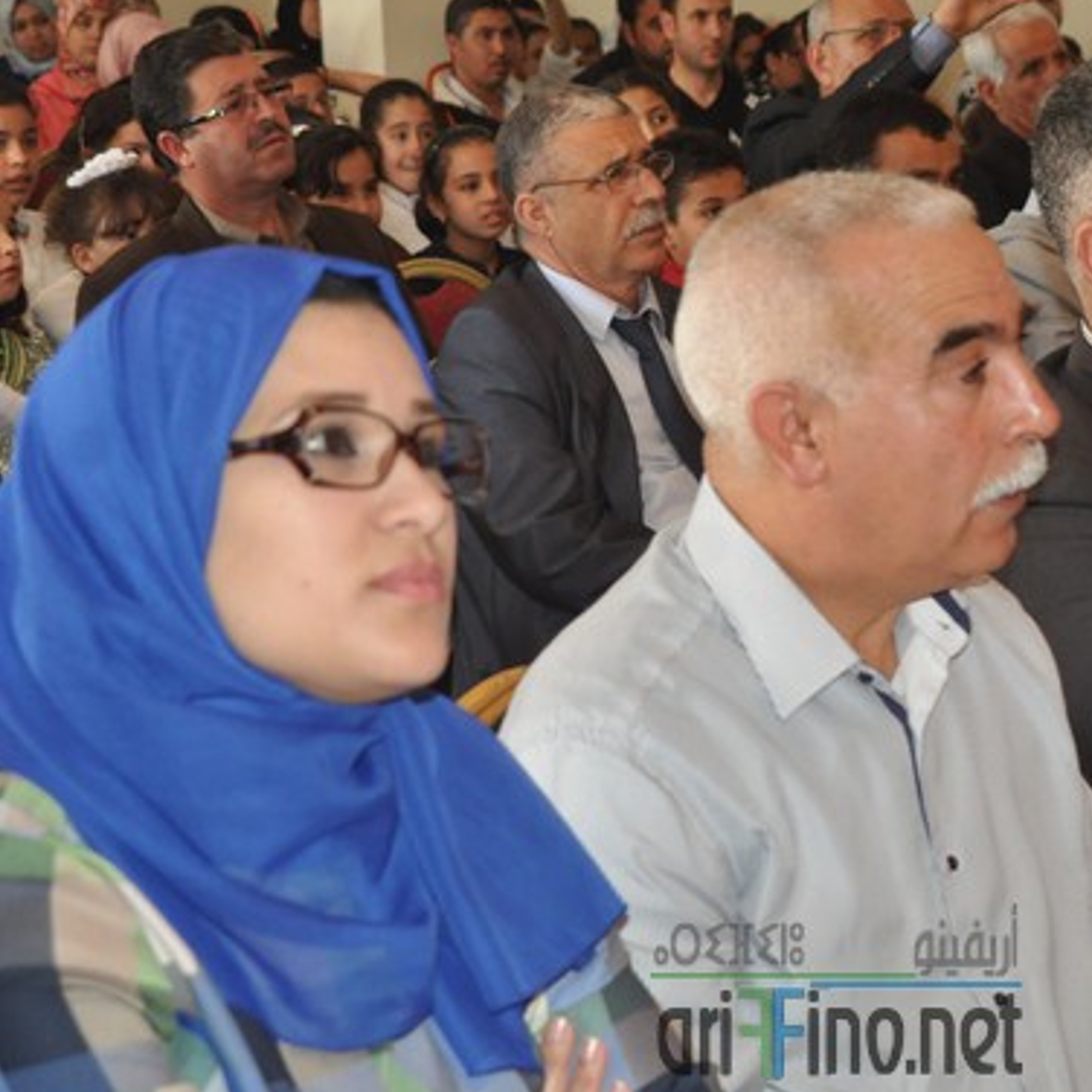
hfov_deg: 18.9
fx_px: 3248
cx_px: 836
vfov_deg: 19.1
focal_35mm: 91
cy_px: 533
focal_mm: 42
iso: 800
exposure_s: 1/60
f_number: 4.2
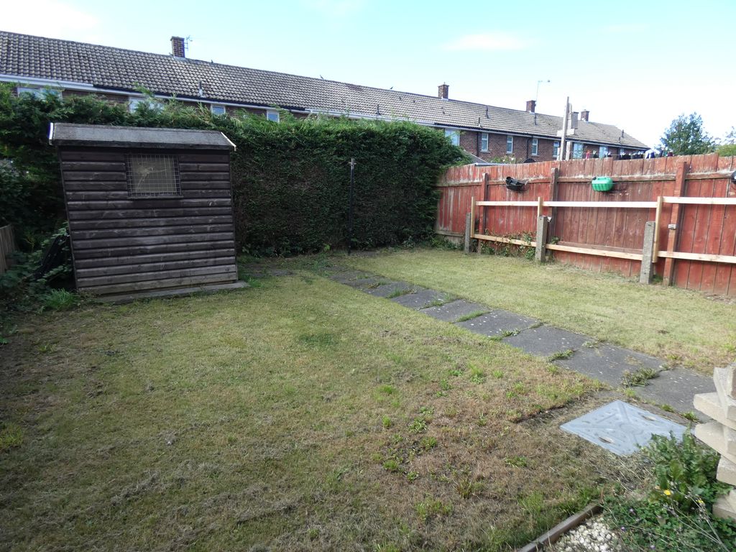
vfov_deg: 66.0
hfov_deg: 81.7
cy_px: 276
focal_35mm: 20
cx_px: 368
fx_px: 425
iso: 80
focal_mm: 3.6
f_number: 2.8
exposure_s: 1/250
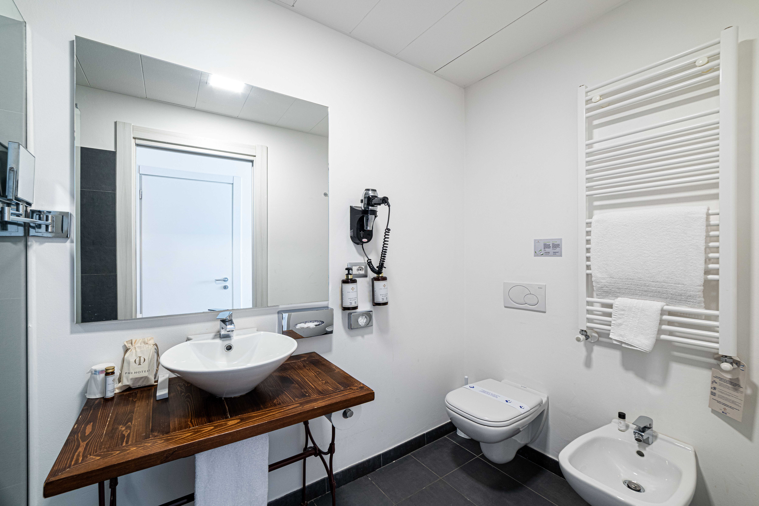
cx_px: 380
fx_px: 295
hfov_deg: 104.2
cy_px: 253
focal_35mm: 14
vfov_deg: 81.2
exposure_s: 1/3
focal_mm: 14
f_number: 9
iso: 400
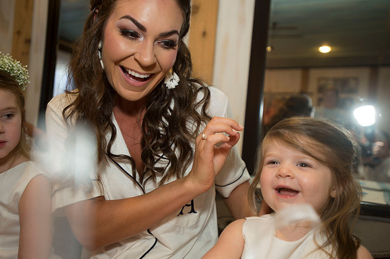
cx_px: 195
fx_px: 379
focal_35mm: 35
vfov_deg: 37.8
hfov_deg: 54.5
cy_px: 130
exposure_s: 1/100
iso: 640
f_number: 2.8
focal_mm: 35
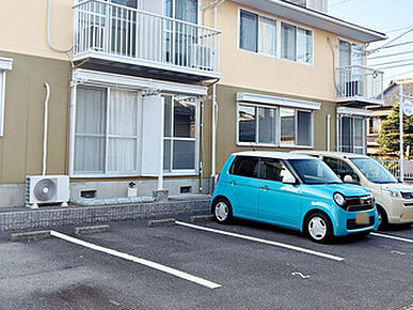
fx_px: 513
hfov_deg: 43.6
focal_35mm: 43
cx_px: 255
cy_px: 126
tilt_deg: +4.2
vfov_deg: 33.5
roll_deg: -0.4
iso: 50
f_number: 1.5
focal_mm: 5.7
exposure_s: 1/1029
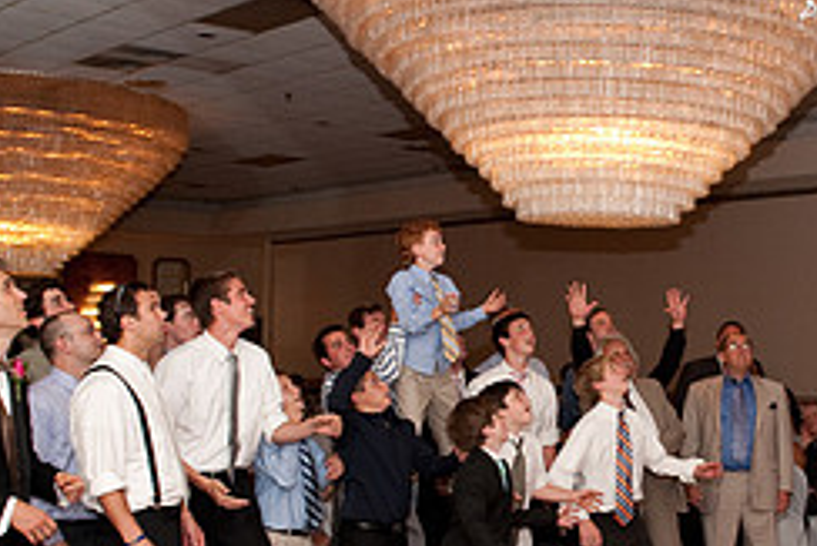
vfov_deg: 23.7
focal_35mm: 57
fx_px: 1294
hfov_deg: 33.9
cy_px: 365
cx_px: 666
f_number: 5
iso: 1250
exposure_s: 1/60
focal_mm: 24
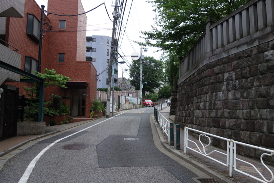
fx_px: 213
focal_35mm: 28
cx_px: 137
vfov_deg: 46.4
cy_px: 92
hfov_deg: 65.5
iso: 320
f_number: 2
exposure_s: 1/250
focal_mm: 10.4
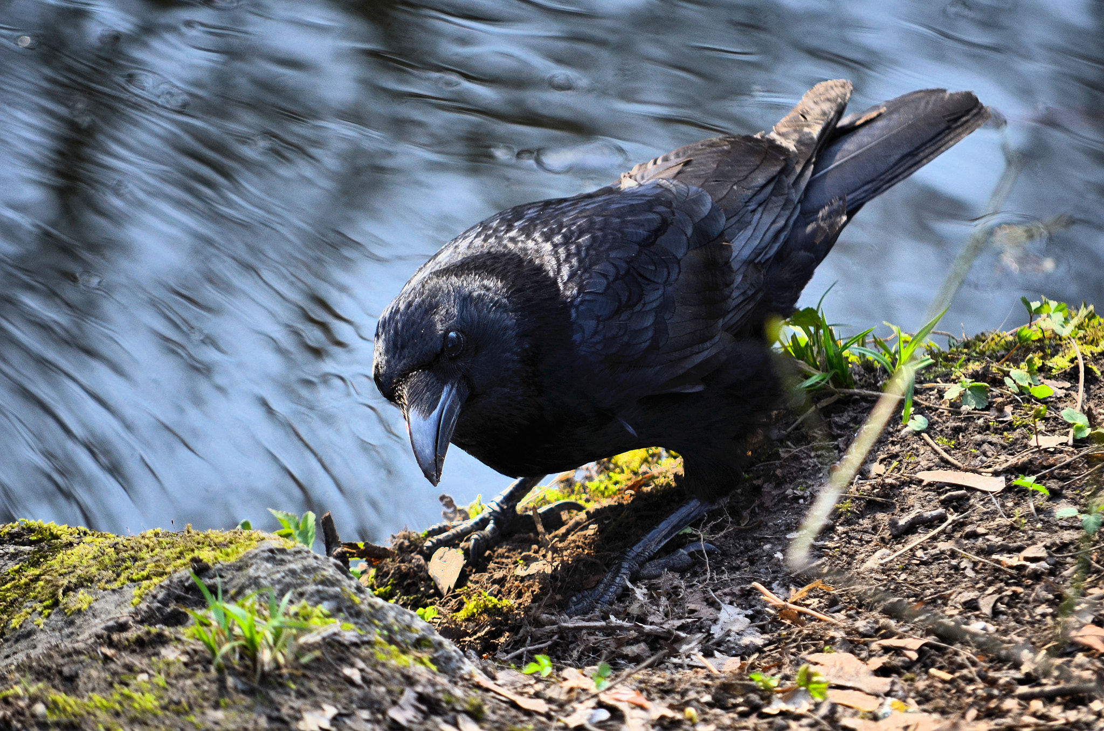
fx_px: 9180
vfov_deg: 4.6
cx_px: 552
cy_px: 366
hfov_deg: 6.9
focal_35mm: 300
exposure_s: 1/200
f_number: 5.6
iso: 200
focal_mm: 200
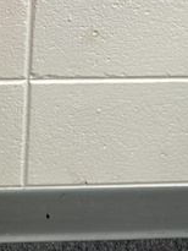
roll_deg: -1.7
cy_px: -110
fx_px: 868
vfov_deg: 15.3
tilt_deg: -19.2
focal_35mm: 120
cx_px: -82
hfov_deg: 11.9
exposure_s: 1/60
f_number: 1.78
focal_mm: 6.86
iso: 125
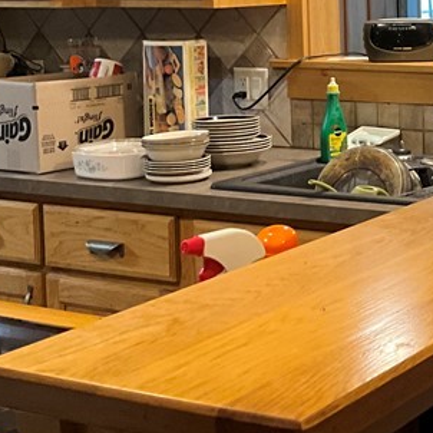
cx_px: 601
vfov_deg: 19.6
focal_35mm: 87
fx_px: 1231
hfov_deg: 18.3
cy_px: 56
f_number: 1.8
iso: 200
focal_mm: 3
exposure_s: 1/40
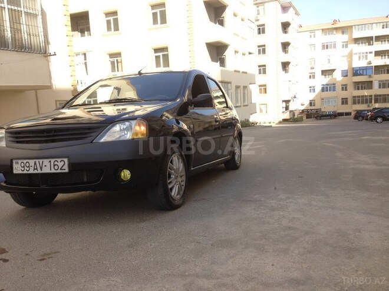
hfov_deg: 55.4
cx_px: 194
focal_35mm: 33
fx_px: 371
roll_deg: +3.1
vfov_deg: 42.9
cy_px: 146
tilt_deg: -7.8
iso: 50
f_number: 2.4
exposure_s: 1/596
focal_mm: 4.12
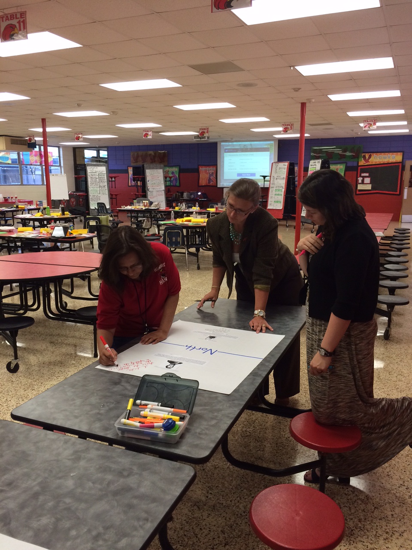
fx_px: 460
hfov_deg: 48.2
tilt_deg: -12.1
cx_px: 206
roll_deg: -0.9
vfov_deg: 61.7
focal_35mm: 29
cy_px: 275
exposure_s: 1/30
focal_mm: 4.15
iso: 50
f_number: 2.2
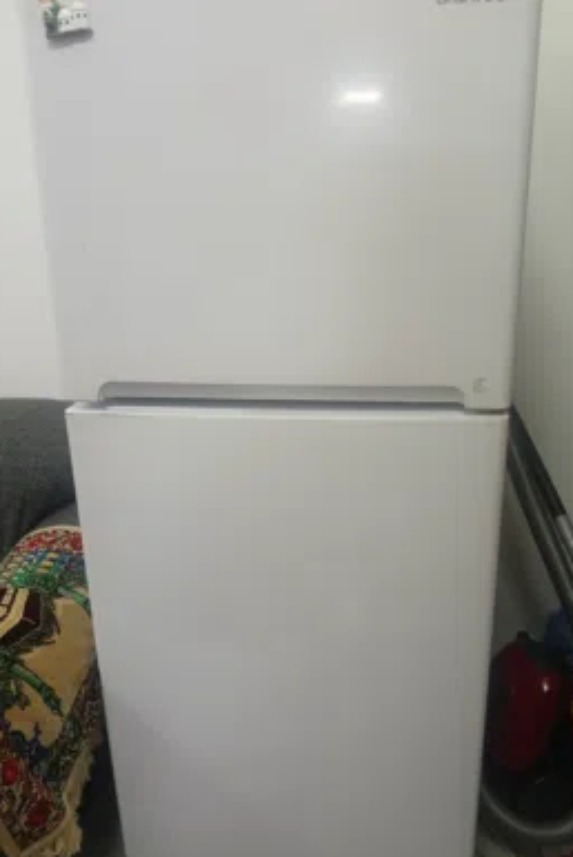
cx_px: 282
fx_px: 667
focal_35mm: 28
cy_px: 437
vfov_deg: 65.4
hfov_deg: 46.5
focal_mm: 3.98
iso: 320
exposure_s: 1/25
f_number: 1.8
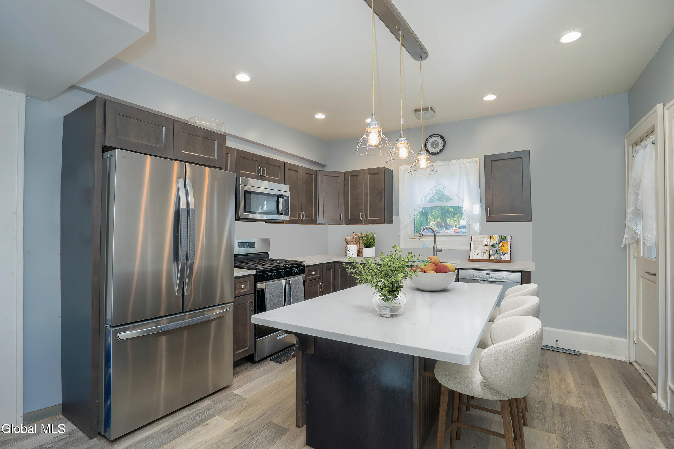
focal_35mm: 16
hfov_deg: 96.7
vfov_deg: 73.7
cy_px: 224
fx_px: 299
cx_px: 337
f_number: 8
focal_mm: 16
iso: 400
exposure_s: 1/25
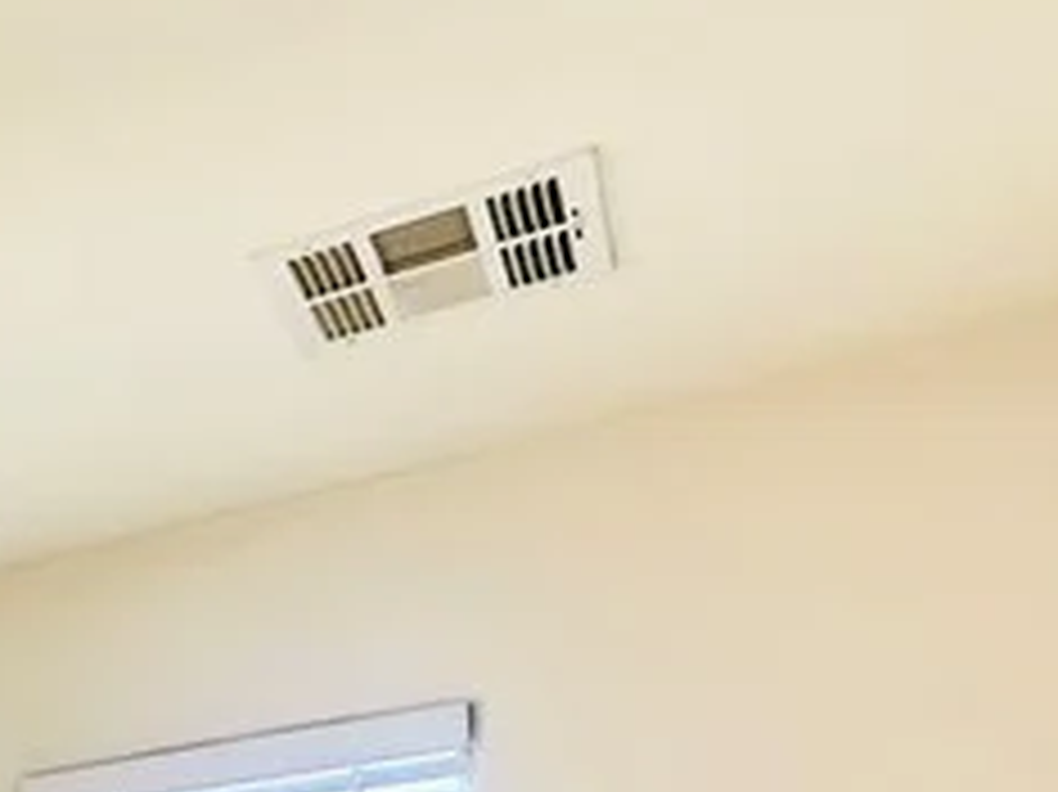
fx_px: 1863
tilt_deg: +1.8
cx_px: -806
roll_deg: +0.7
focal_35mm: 61
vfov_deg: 20.7
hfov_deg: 21.6
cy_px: 1170
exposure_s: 1/151
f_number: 2.2
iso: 40
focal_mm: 2.22
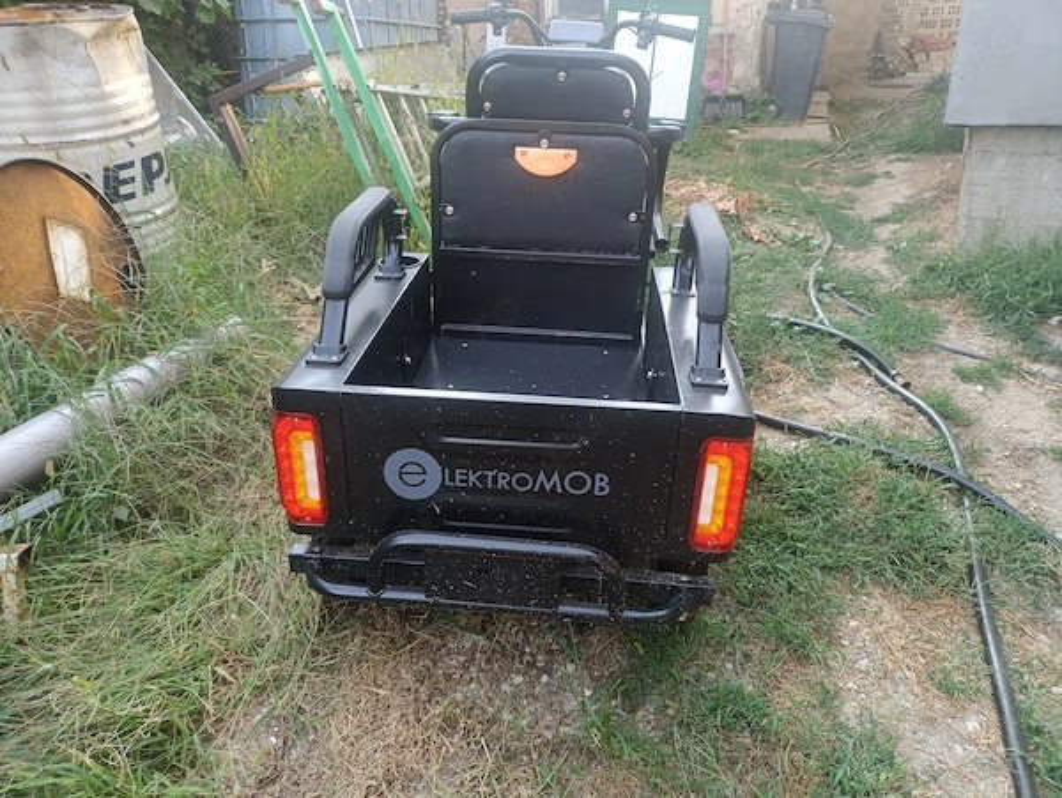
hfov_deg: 69.3
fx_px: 768
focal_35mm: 25
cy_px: 399
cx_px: 531
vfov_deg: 54.9
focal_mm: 4.71
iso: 250
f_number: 1.7
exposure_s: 1/100
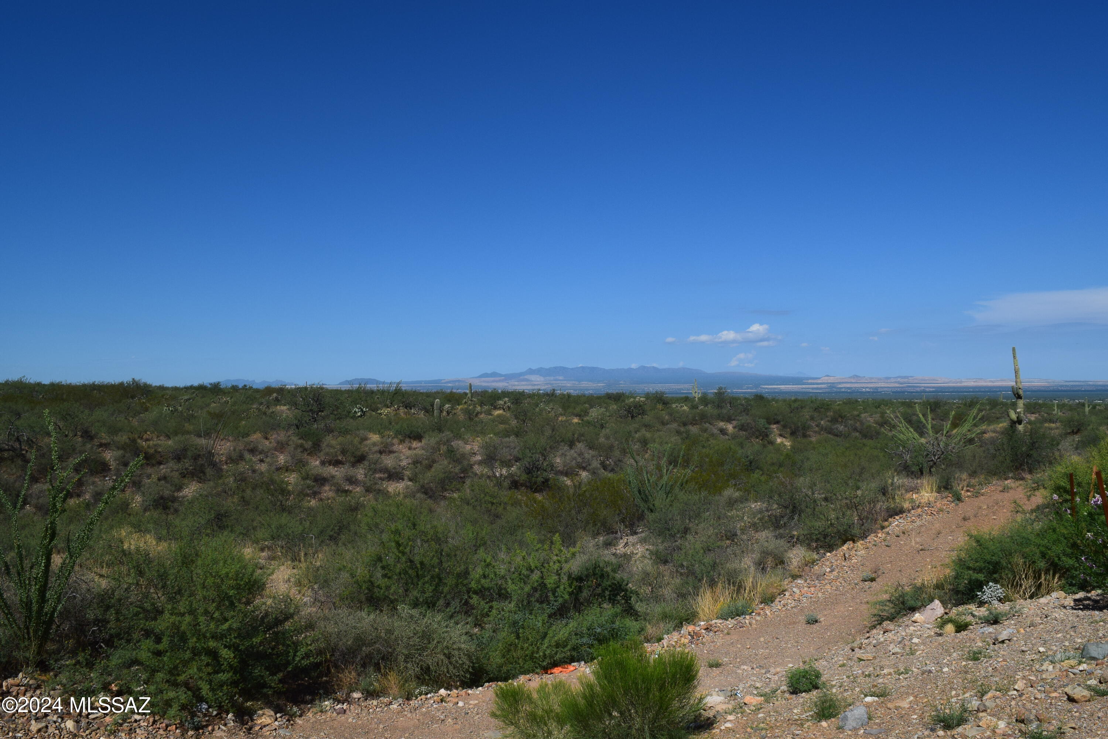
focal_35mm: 27
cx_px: 554
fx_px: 831
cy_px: 370
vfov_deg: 47.9
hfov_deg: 67.4
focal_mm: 18
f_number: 11
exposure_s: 1/500
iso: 250
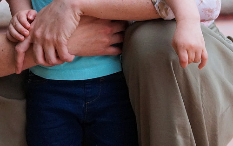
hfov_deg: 8.4
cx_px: 60
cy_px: 5
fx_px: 1587
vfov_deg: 5.2
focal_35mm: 250
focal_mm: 40
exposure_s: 1/160
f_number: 4.5
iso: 640
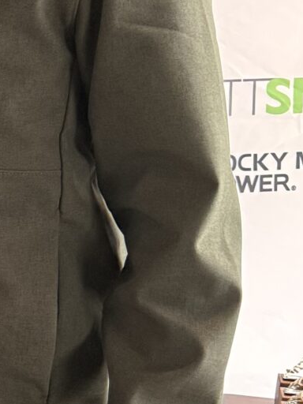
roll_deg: +0.4
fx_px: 1401
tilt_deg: -12.0
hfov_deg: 10.5
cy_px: 302
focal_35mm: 120
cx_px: -445
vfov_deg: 16.3
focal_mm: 6.76
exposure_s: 1/120
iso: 160
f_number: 1.78
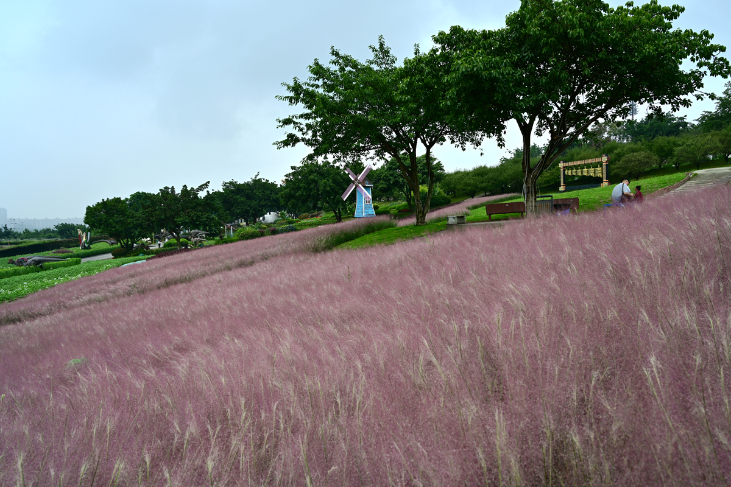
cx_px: 366
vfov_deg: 46.4
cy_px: 244
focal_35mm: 28
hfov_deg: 65.5
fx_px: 569
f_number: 8
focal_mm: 28
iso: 100
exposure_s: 1/100
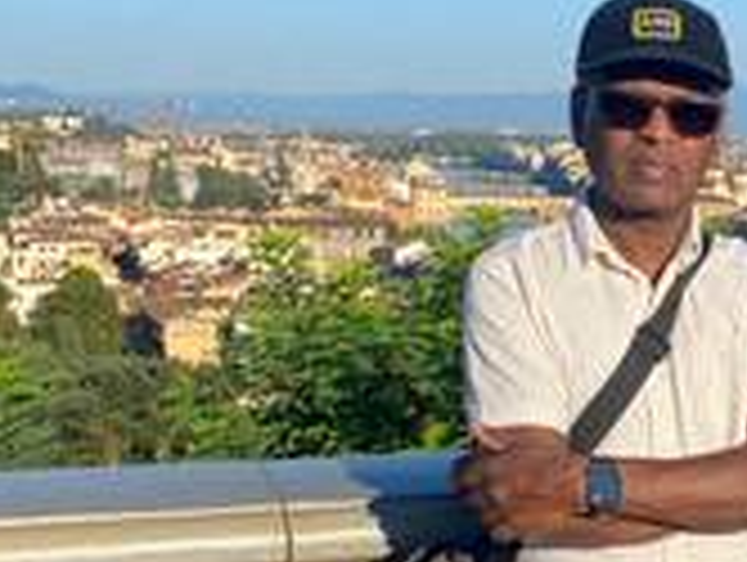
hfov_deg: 23.5
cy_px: 513
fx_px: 1621
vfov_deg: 19.3
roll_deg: -1.5
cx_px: 914
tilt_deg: -14.2
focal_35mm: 75
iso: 32
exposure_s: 1/2625
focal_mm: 4.25
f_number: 1.8
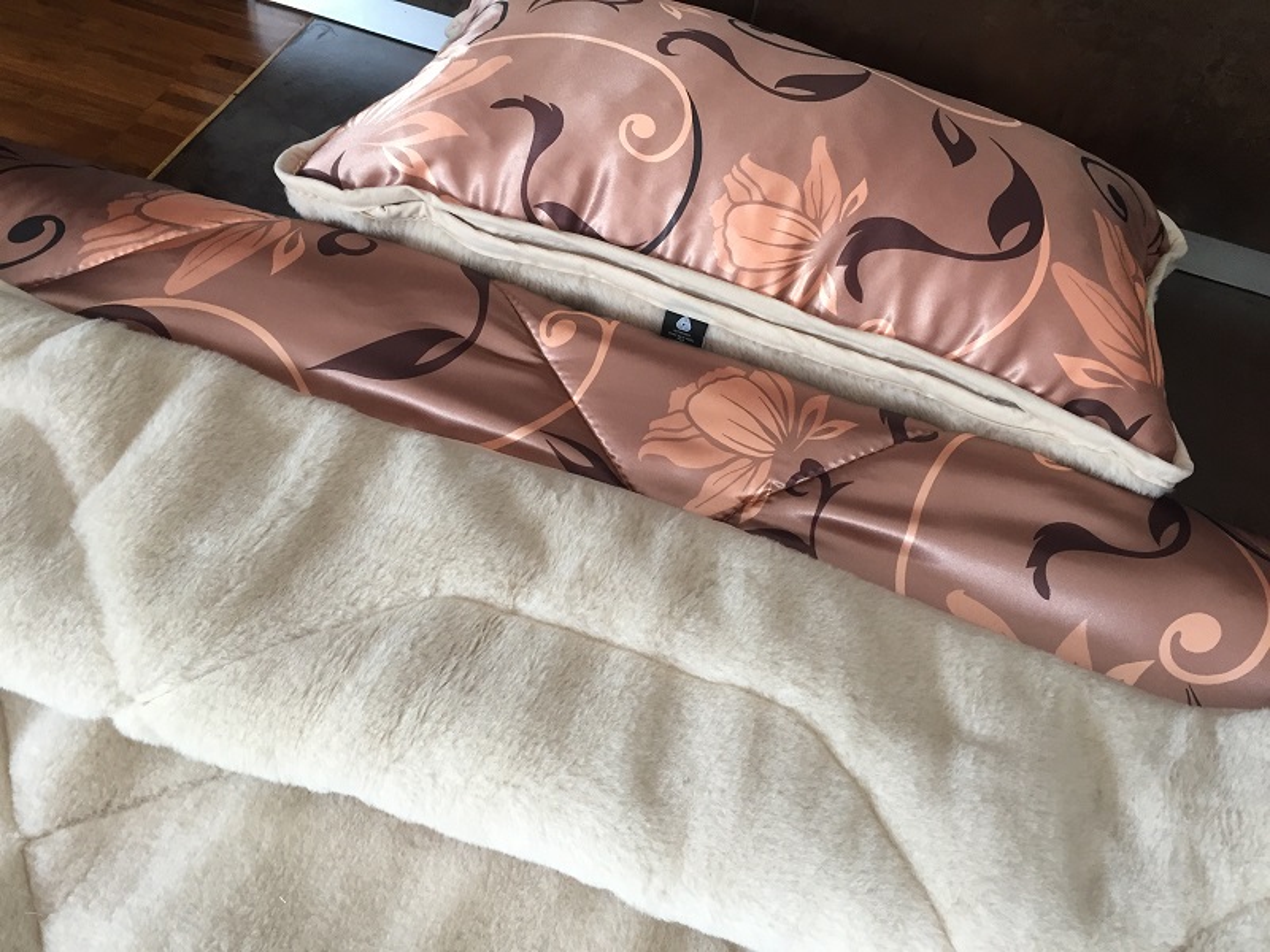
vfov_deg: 48.2
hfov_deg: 61.7
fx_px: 1064
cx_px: 635
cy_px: 476
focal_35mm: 29
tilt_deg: -52.5
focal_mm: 4.15
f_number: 2.2
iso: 125
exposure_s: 1/33
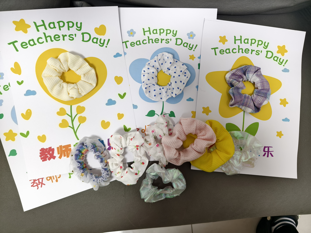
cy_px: 116
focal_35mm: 23
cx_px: 156
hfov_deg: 73.9
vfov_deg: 58.9
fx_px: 207
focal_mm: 8.67
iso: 399
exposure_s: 1/100
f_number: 1.75
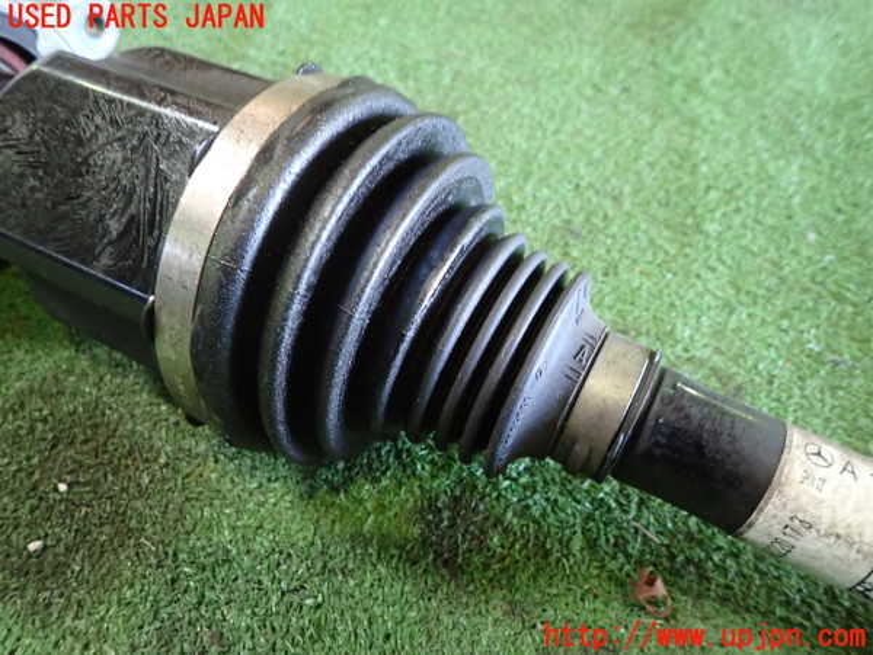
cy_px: 328
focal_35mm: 25
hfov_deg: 69.4
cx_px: 436
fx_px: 630
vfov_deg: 54.9
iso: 640
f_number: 2
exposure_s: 1/30
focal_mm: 4.5
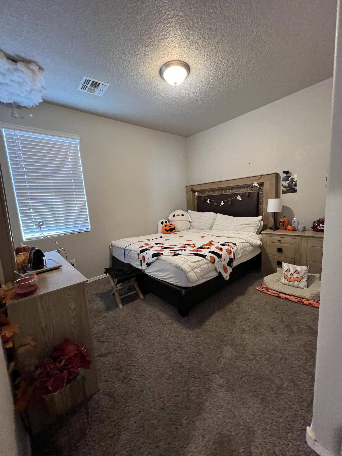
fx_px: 171
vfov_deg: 106.2
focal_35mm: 13
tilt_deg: -8.2
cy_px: 228
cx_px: 171
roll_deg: +4.9
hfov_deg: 89.9
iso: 800
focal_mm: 1.57
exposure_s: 1/60
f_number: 1.8
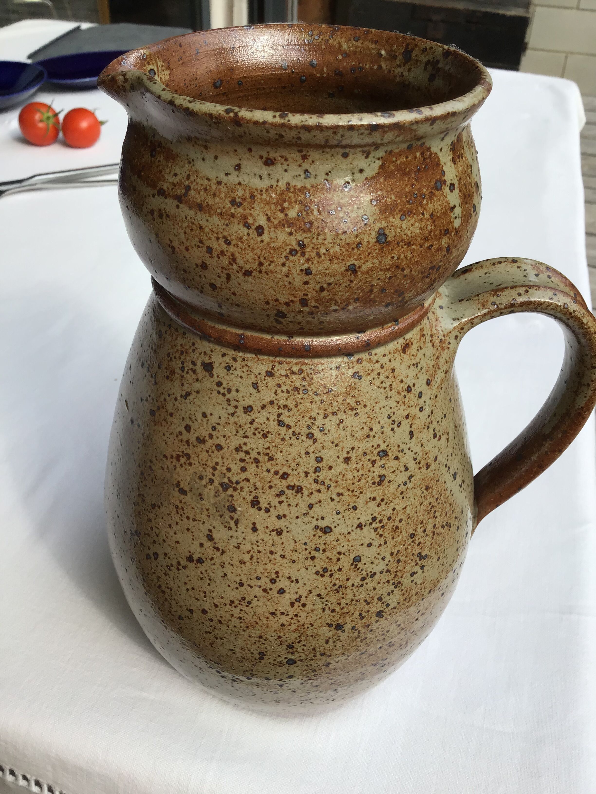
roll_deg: -3.2
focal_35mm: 31
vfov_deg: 58.4
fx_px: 712
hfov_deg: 45.4
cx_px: 298
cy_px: 397
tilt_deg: -38.0
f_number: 2.4
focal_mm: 3.3
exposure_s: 1/608
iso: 25
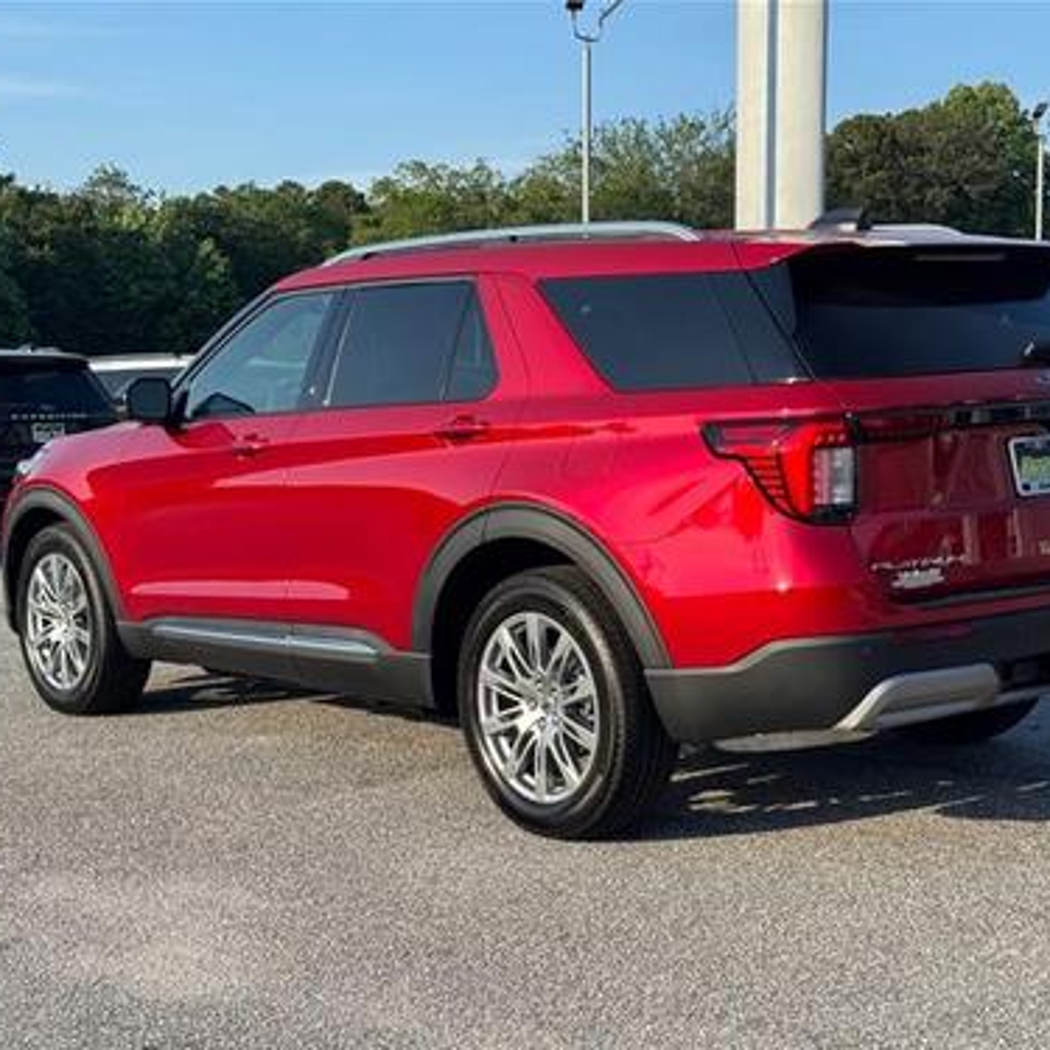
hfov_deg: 30.0
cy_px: 526
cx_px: 580
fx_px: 1956
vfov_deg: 30.0
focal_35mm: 57
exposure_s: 1/1984
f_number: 1.78
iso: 64
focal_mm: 6.76
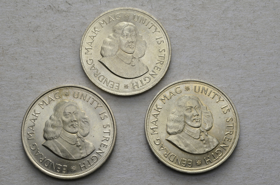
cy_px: 92
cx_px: 140
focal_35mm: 60
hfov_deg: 33.5
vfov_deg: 22.5
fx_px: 466
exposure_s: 1/250
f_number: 14
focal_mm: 40
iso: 400
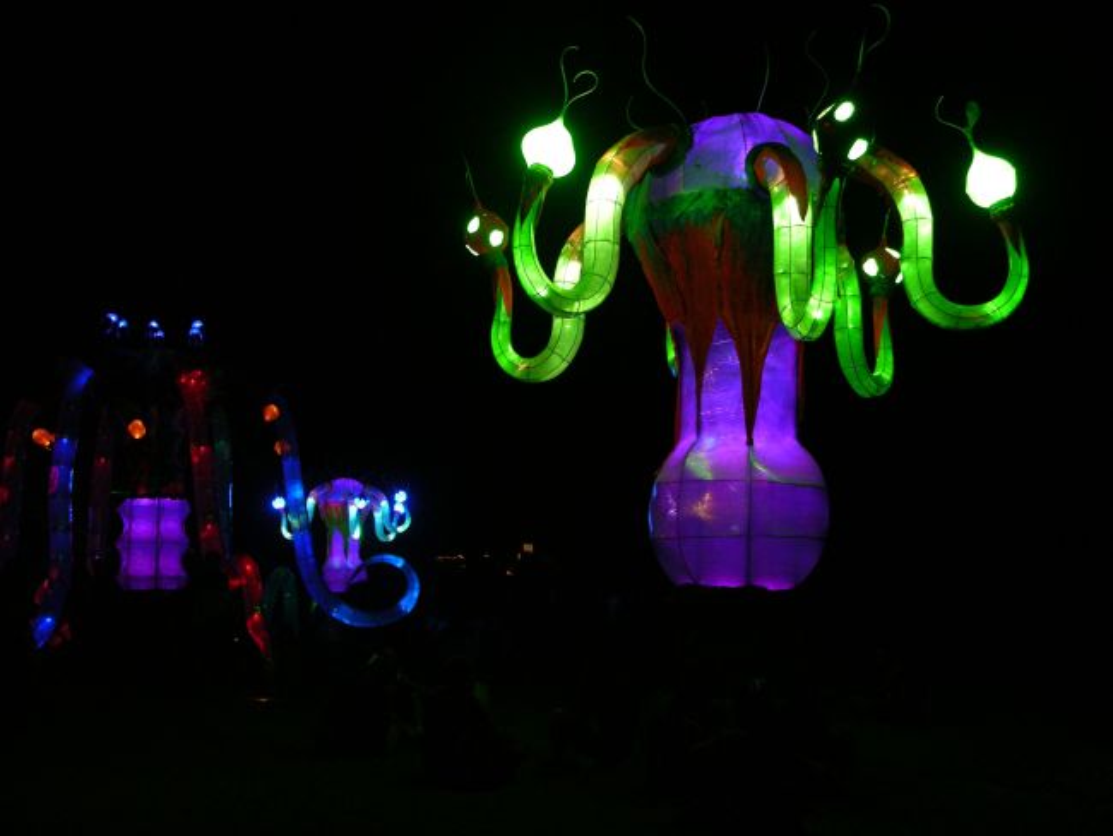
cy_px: 418
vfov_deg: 36.8
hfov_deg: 47.8
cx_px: 556
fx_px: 1254
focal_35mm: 39
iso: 200
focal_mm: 10
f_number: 2.9
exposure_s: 1/3.6
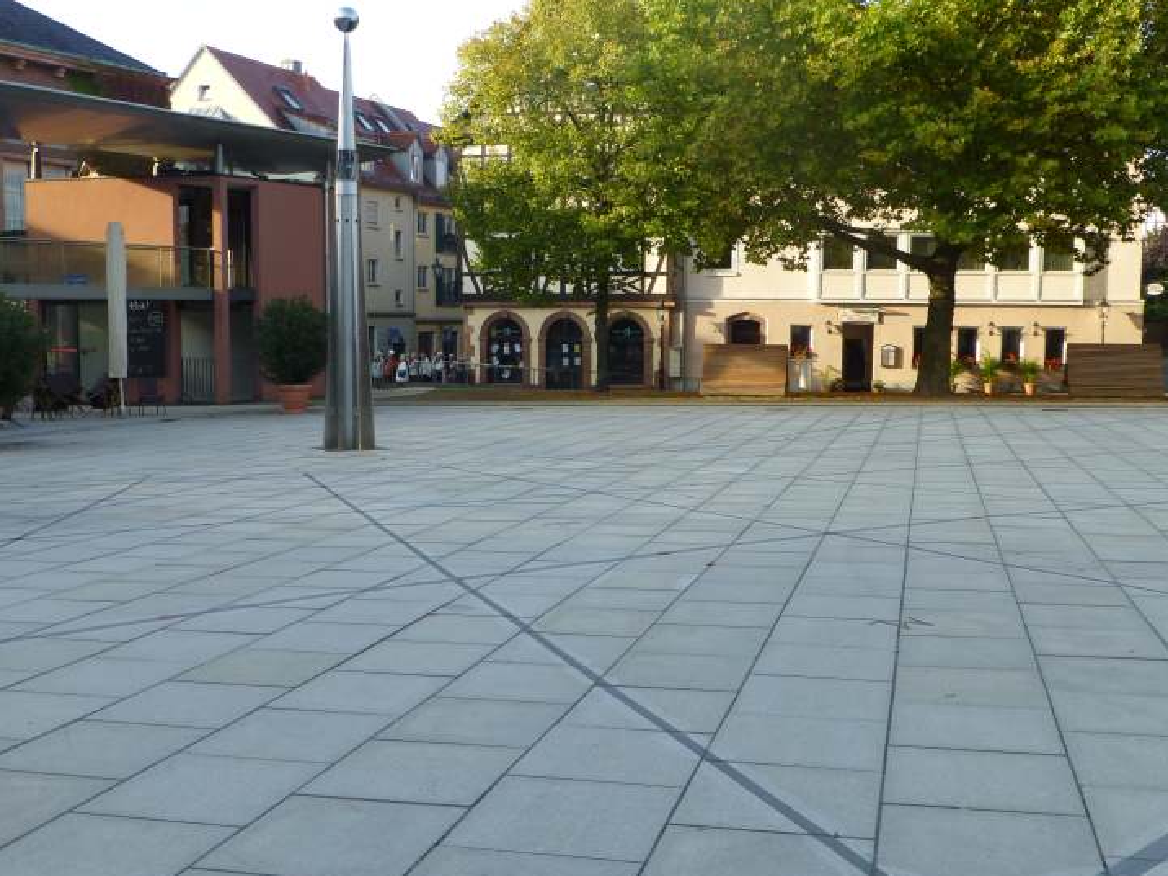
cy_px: 424
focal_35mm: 38
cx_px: 599
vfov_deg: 37.7
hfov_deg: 49.0
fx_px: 1282
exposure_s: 1/160
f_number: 3.7
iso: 100
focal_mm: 6.1
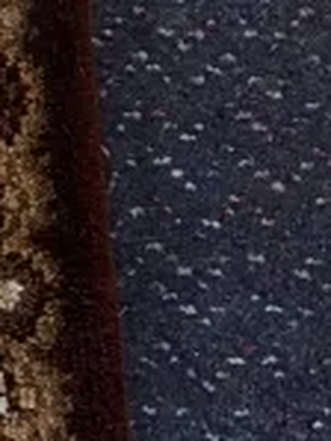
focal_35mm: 179
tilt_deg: -72.3
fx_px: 2279
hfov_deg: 7.6
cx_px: -514
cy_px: 645
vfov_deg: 10.7
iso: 25
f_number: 1.8
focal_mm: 4.25
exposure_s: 1/109
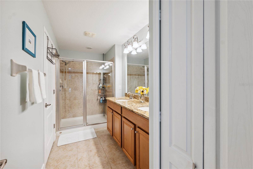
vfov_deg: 81.2
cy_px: 84
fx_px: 98
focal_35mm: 14
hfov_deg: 104.3
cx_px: 126
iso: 400
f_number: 8
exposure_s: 1/10
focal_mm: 14
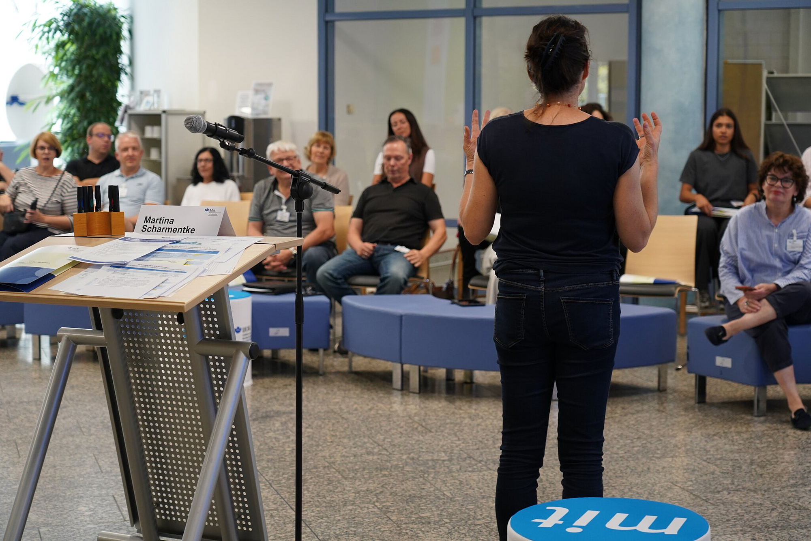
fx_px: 1555
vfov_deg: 19.7
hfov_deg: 29.2
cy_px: 270
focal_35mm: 69
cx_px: 406
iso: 1250
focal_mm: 69
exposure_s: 1/80
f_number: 4
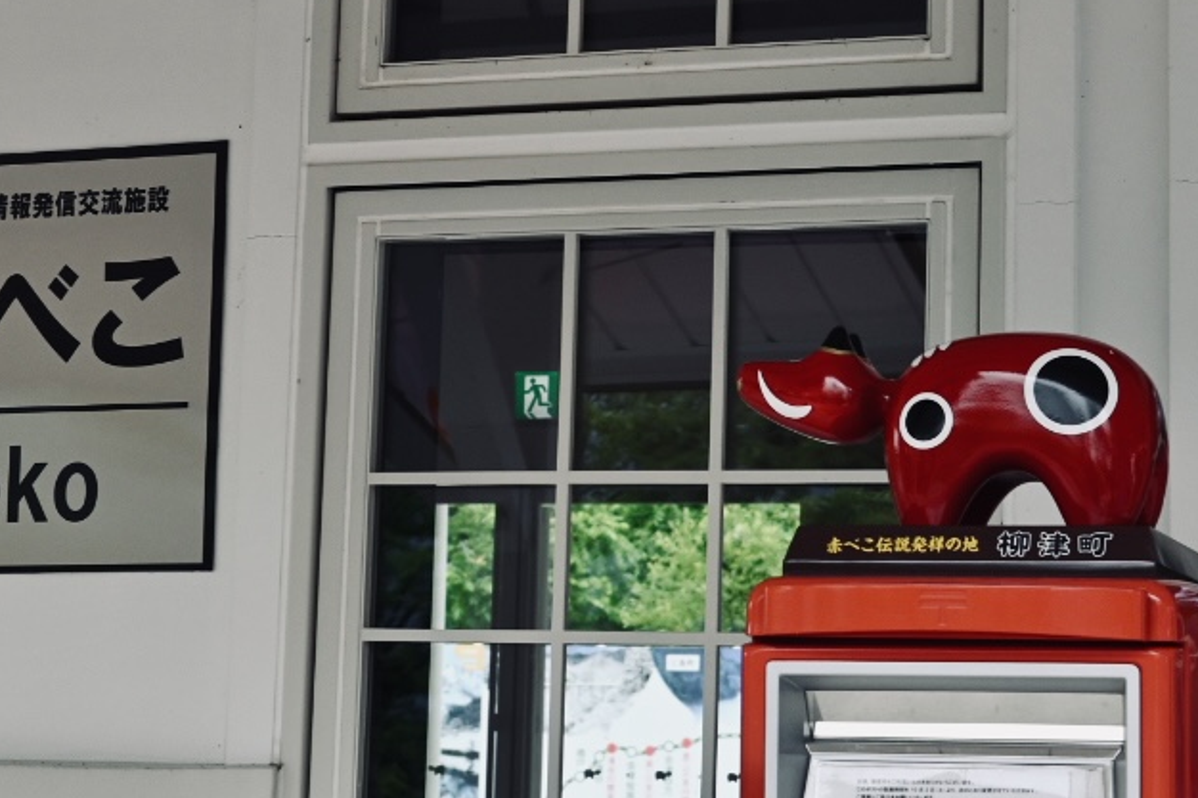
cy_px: 272
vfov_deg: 13.5
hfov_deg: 20.2
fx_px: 3360
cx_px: 488
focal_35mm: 101
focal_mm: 26
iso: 100
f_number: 4.5
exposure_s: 1/160
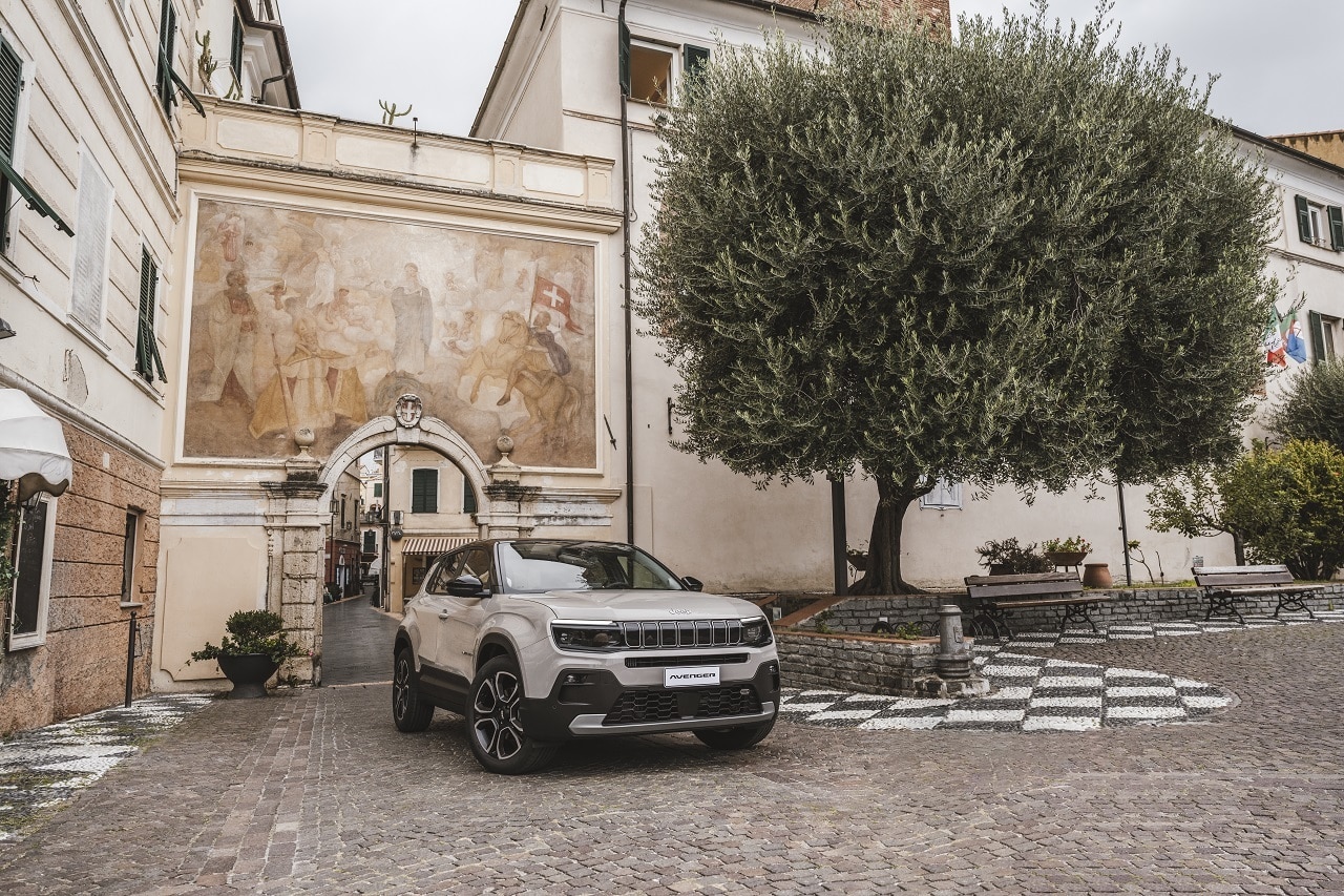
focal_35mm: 24
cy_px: 448
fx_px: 896
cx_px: 672
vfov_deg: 53.1
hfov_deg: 73.8
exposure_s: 1/320
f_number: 4.5
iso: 500
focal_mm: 24
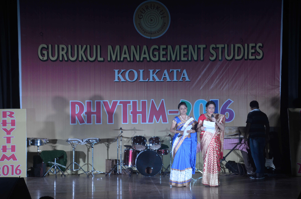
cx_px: 150
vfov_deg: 14.6
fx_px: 776
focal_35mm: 93
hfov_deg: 22.0
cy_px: 100
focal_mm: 62
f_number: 5.6
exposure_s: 1/80
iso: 800
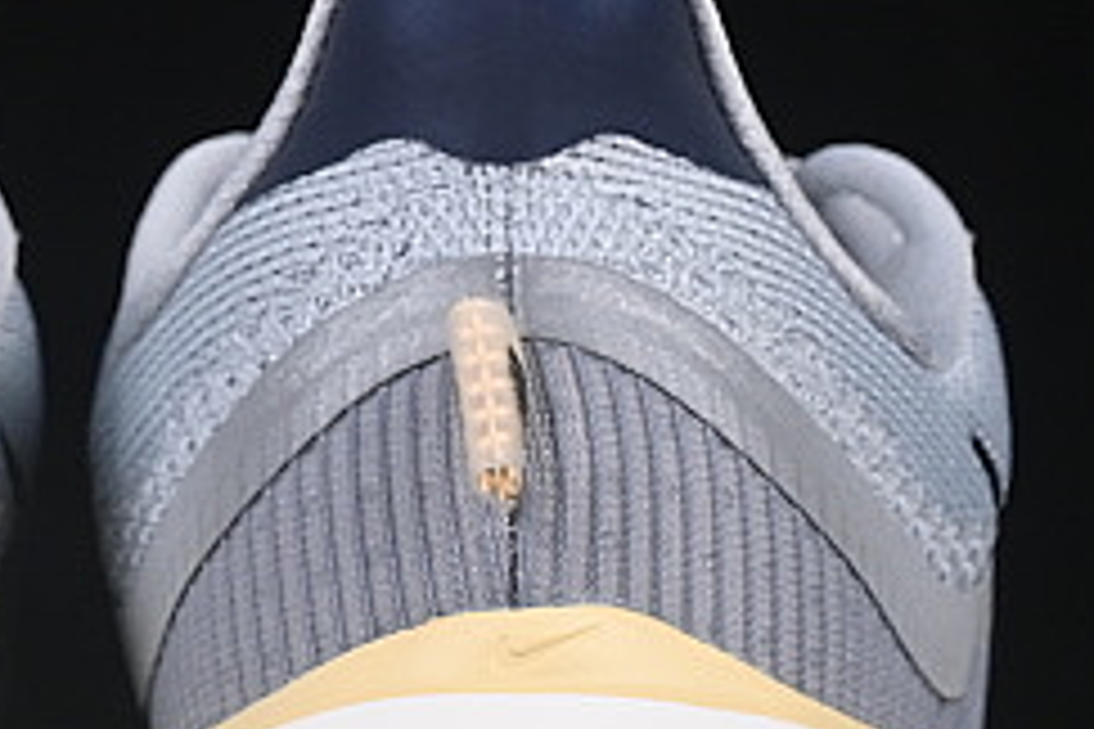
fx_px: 10149
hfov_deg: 6.2
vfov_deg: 4.1
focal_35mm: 334
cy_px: 248
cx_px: 59
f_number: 8
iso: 160
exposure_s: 1/80
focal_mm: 50
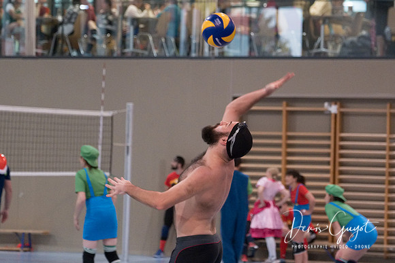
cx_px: 215
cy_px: 79
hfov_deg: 12.1
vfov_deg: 8.1
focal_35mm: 170
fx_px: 1866
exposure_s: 1/400
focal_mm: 74.4
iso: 6400
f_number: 2.8
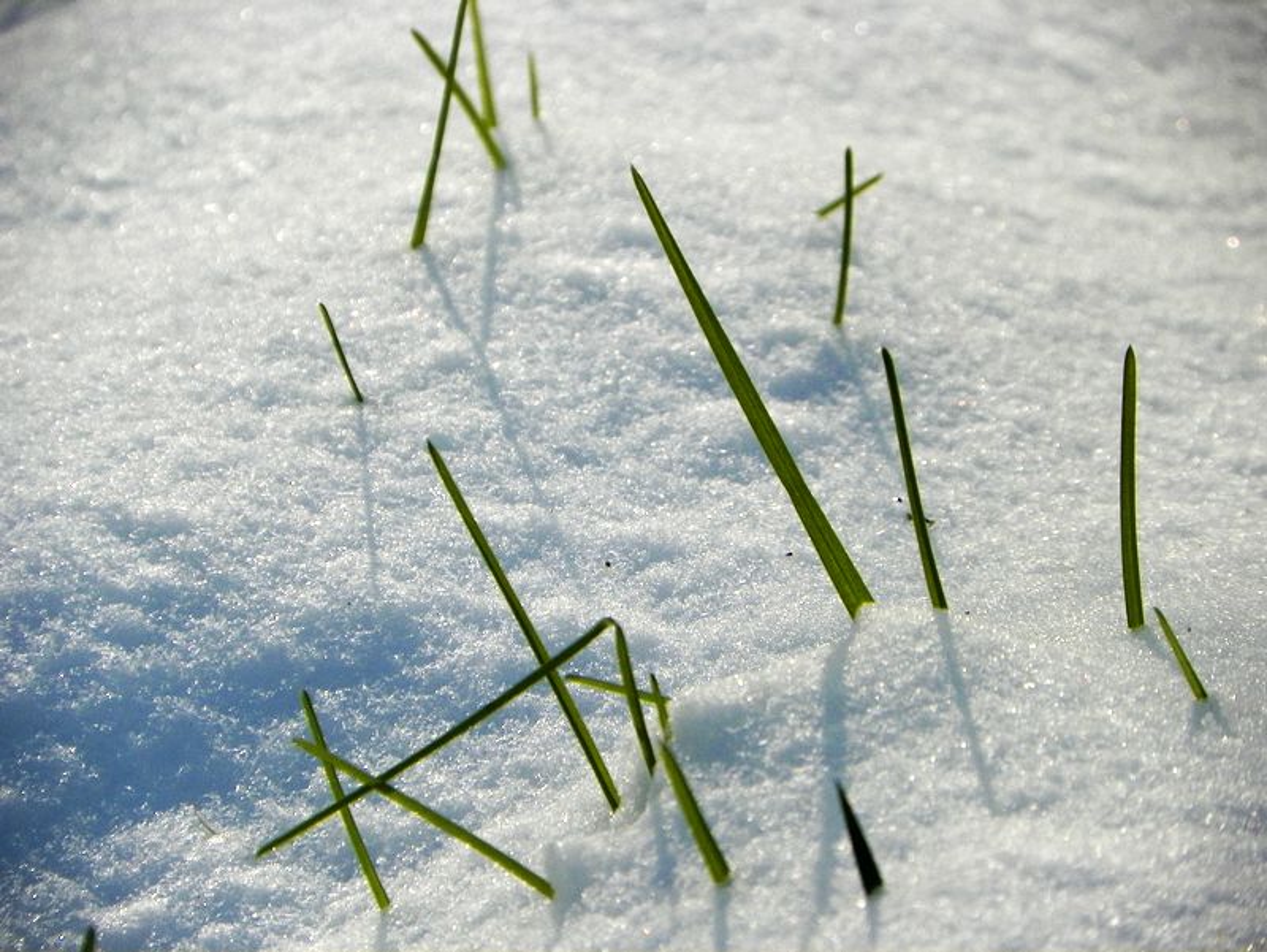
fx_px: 14393
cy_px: 476
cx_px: 634
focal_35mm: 393
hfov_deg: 5.0
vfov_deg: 3.8
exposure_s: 1/800
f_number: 5
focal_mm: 69.8
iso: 100
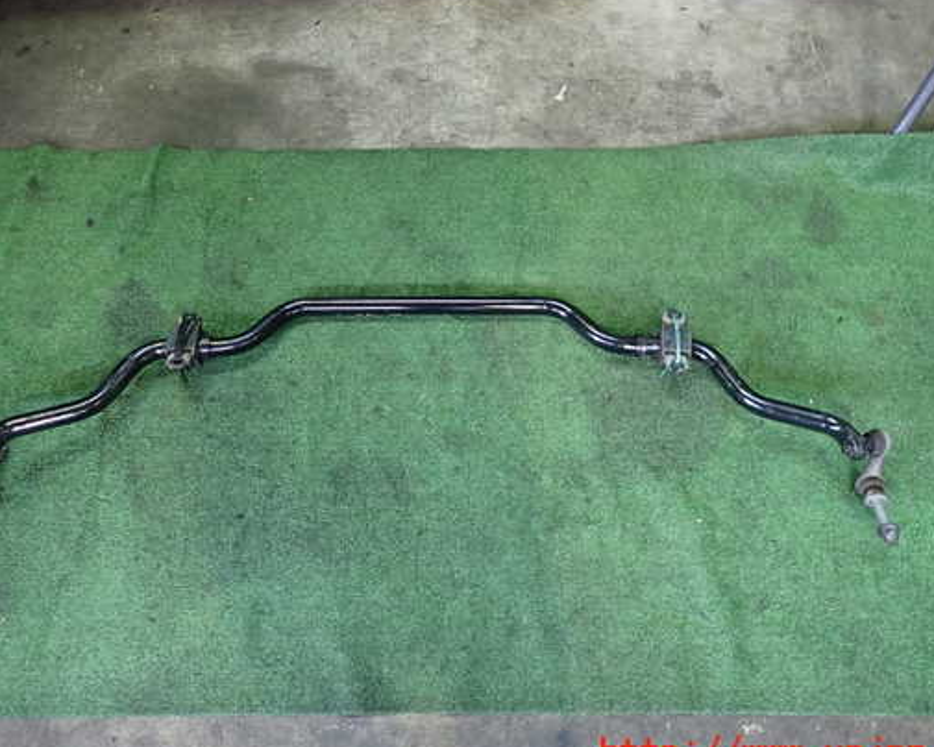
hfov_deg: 60.4
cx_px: 462
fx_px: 802
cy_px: 362
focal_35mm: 29
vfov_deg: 50.0
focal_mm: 4.5
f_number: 2
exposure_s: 1/30
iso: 400
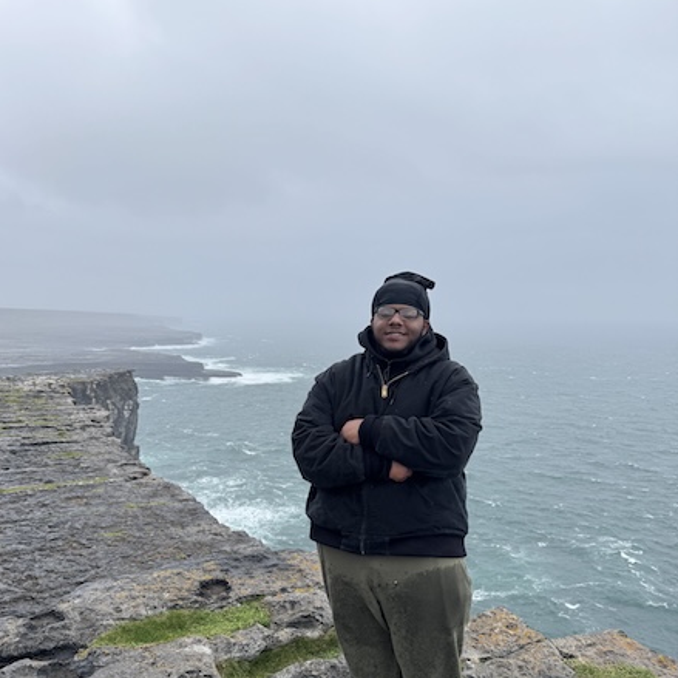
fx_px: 643
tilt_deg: -7.7
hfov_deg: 55.6
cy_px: 422
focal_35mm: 29
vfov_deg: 55.0
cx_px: 332
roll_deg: -0.2
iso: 80
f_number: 1.78
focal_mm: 6.76
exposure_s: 1/980
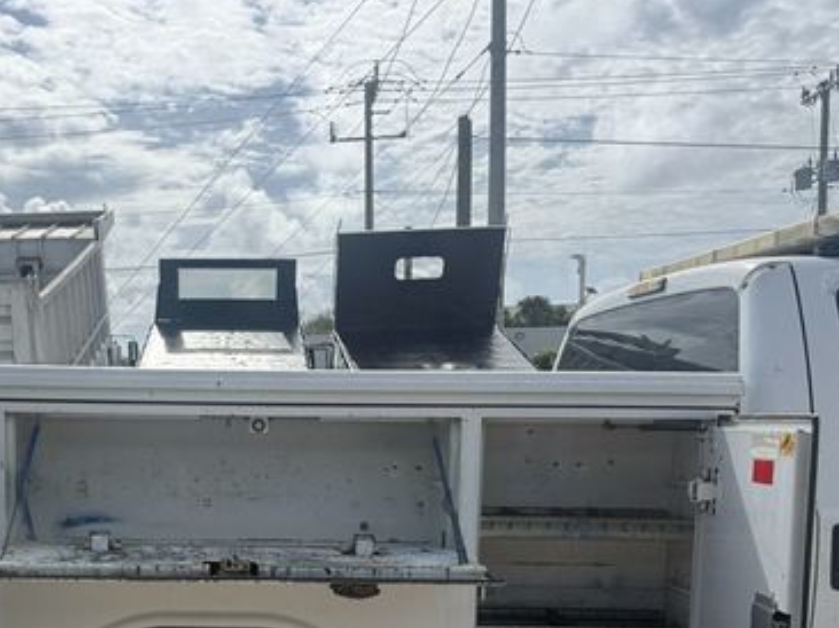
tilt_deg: -2.9
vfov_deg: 33.2
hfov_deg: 43.4
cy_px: 516
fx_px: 1017
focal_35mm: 42
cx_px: 213
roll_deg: +1.1
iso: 80
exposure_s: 1/10309
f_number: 1.78
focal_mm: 6.76
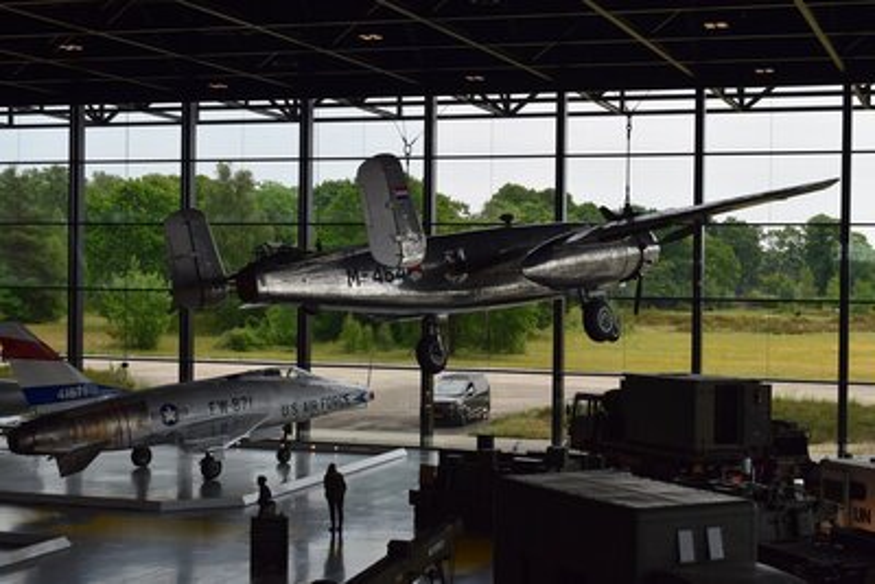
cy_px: 292
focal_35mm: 63
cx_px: 438
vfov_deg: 21.6
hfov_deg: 31.9
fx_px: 1532
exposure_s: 1/320
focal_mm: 42
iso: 400
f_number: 10
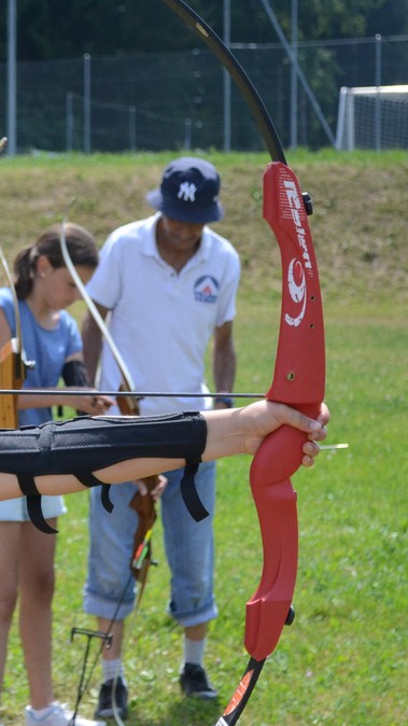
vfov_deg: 20.4
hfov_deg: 11.4
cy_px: 362
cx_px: 17
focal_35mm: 105
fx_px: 2020
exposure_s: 1/4000
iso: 1600
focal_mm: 44
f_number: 5.3
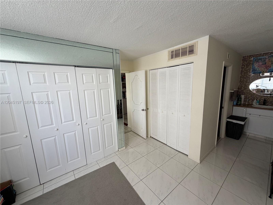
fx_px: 110
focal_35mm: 14
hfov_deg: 102.1
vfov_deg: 85.7
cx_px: 136
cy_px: 102
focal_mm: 2.22
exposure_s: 1/121
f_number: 2.2
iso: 160
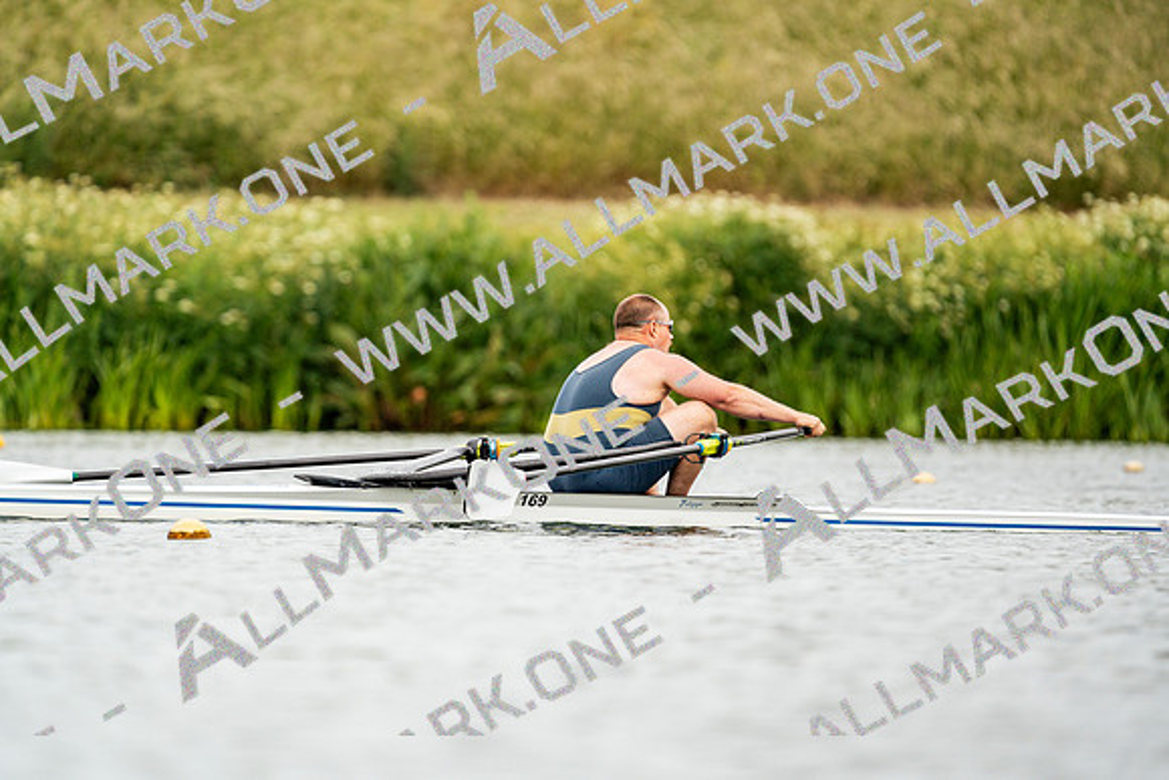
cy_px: 390
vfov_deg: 2.3
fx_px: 19487
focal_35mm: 600
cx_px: 584
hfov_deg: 3.4
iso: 500
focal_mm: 600
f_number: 6.3
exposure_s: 1/2000
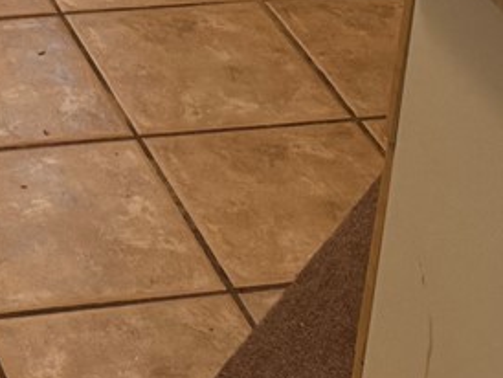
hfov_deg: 13.5
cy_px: -450
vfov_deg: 9.7
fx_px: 2036
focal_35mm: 140
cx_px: -158
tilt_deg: -19.3
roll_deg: -2.2
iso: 200
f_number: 1.78
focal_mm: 6.76
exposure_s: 1/120
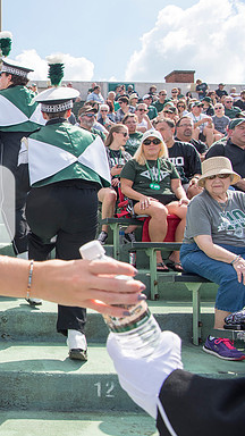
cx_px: -70
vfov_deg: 52.8
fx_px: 439
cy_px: 219
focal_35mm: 38
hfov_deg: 26.6
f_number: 7.1
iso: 200
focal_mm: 24
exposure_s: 1/500
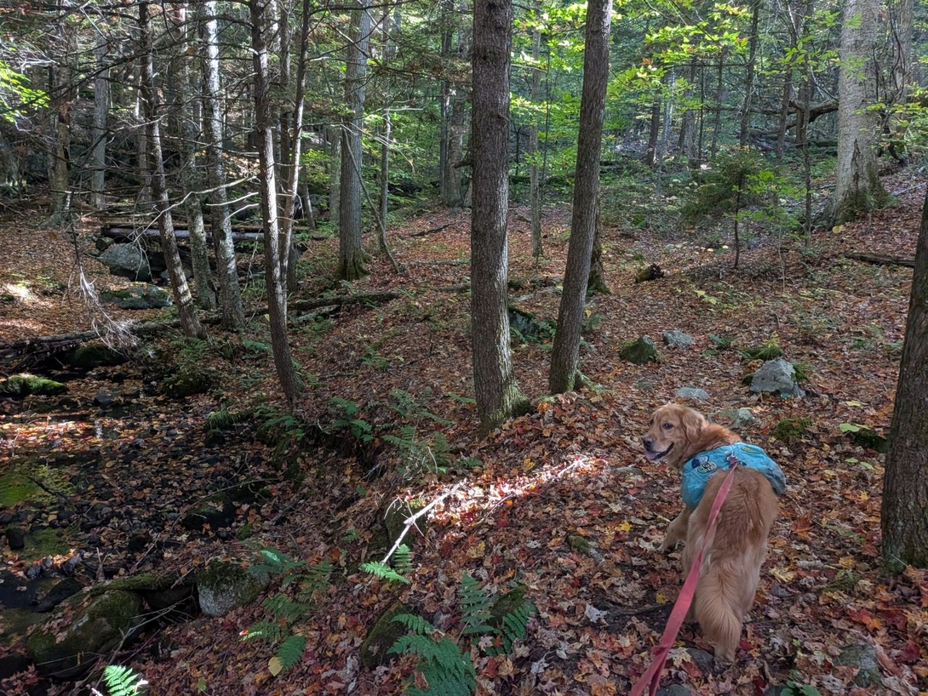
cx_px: 464
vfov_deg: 56.8
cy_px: 348
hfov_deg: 71.6
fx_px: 644
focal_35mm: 24
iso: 1123
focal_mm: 4.53
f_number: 1.7
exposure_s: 1/603
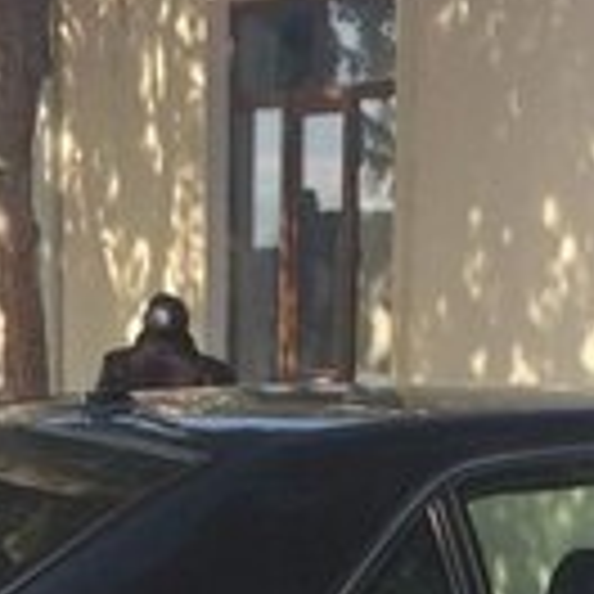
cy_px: 934
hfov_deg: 13.5
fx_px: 2485
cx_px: 513
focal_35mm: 128
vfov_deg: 12.8
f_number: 2.2
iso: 32
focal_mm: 4.15
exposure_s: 1/1080
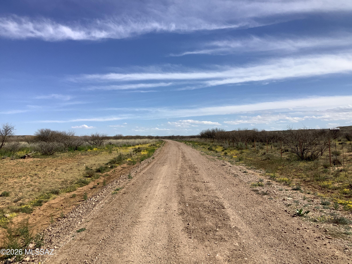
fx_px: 315
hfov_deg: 58.4
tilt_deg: +0.2
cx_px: 176
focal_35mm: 31
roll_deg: +2.3
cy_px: 132
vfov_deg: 45.4
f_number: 2.4
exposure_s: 1/2146
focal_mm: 3.3
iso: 25
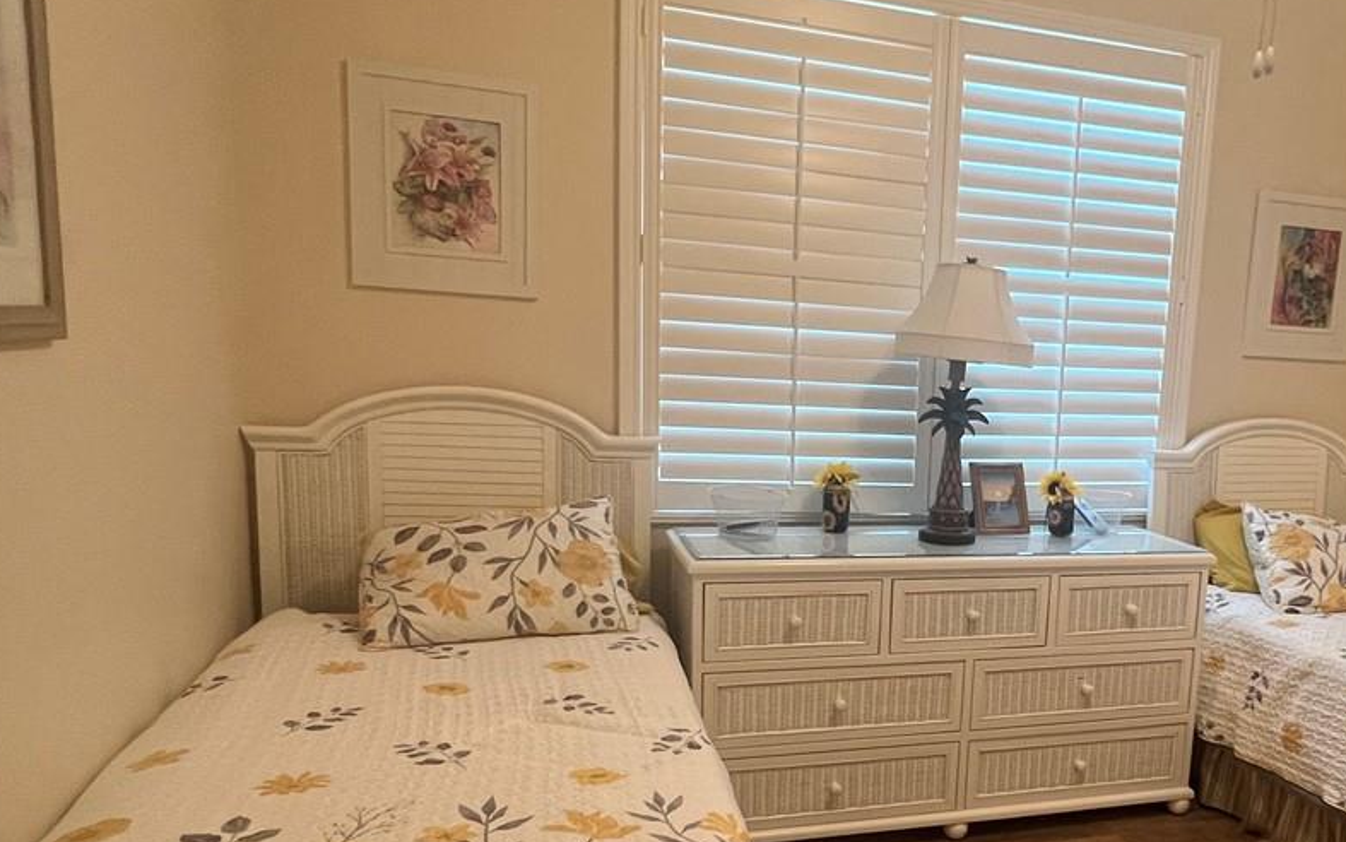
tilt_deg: -9.9
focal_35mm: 28
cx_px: 932
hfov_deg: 64.2
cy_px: 536
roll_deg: -3.3
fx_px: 1027
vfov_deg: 44.1
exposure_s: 1/120
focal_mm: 1.57
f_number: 1.8
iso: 250
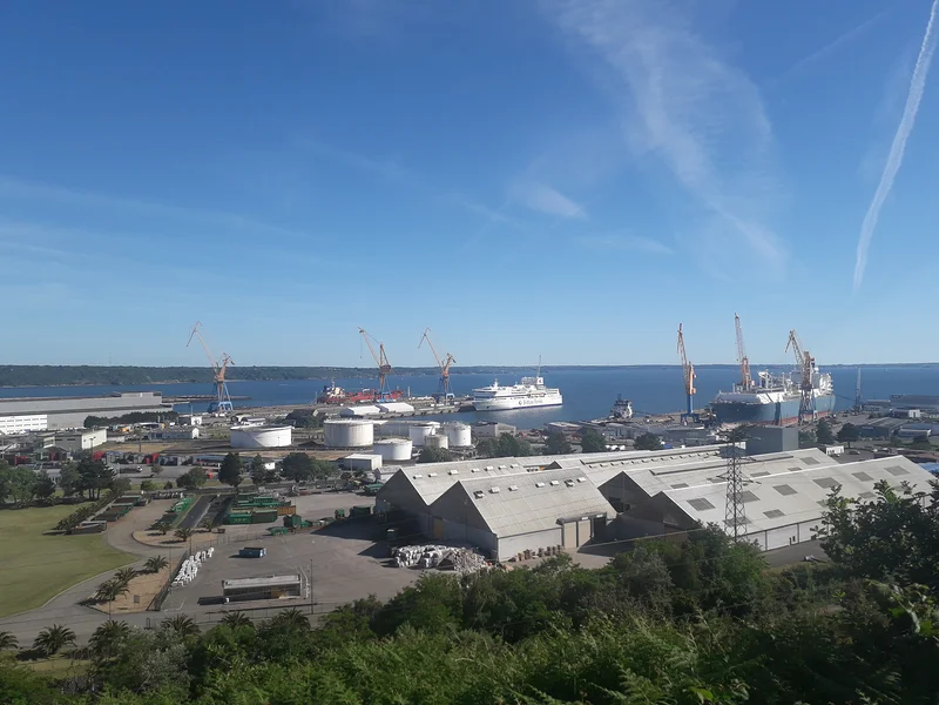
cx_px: 470
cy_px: 352
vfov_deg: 51.4
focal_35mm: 27
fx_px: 732
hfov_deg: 65.3
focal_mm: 3.6
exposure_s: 1/2119
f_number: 1.9
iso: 40
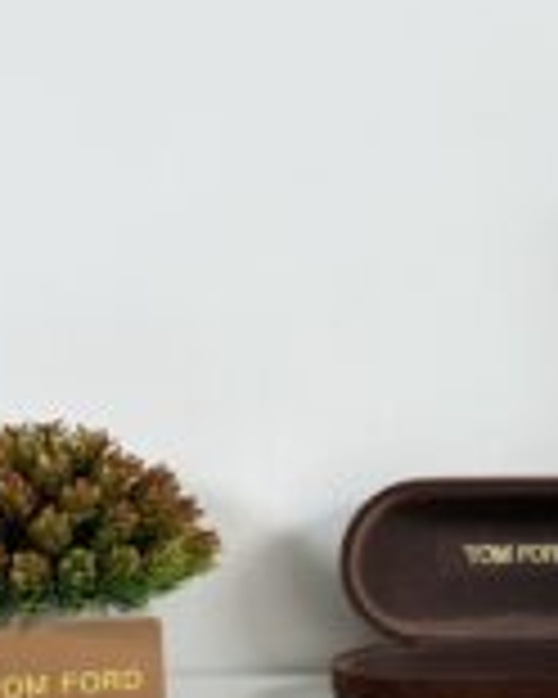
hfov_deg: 12.5
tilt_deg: -7.0
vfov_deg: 15.9
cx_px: 608
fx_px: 2498
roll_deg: +0.4
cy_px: 365
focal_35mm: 121
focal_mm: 6.86
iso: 64
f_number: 1.78
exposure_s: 1/121
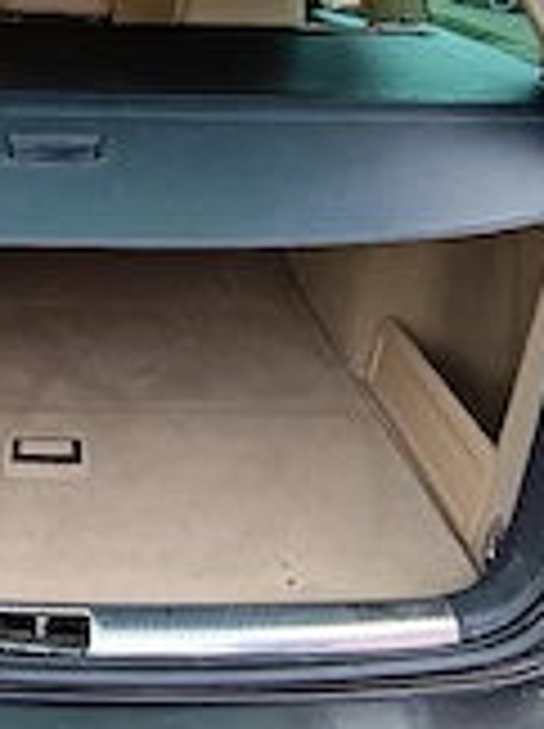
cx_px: 49
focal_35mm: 42
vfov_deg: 44.5
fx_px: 882
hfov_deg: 32.5
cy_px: 279
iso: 135
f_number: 2.2
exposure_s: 1/101
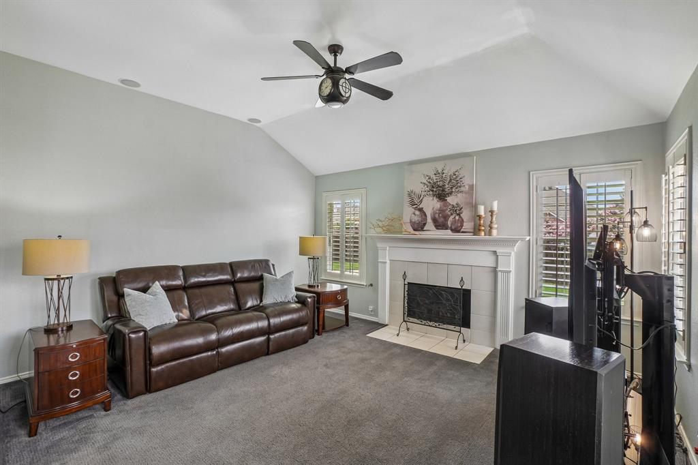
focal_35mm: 15
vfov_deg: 77.3
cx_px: 349
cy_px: 232
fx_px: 291
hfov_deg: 100.4
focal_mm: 10
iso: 400
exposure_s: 1/30
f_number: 8
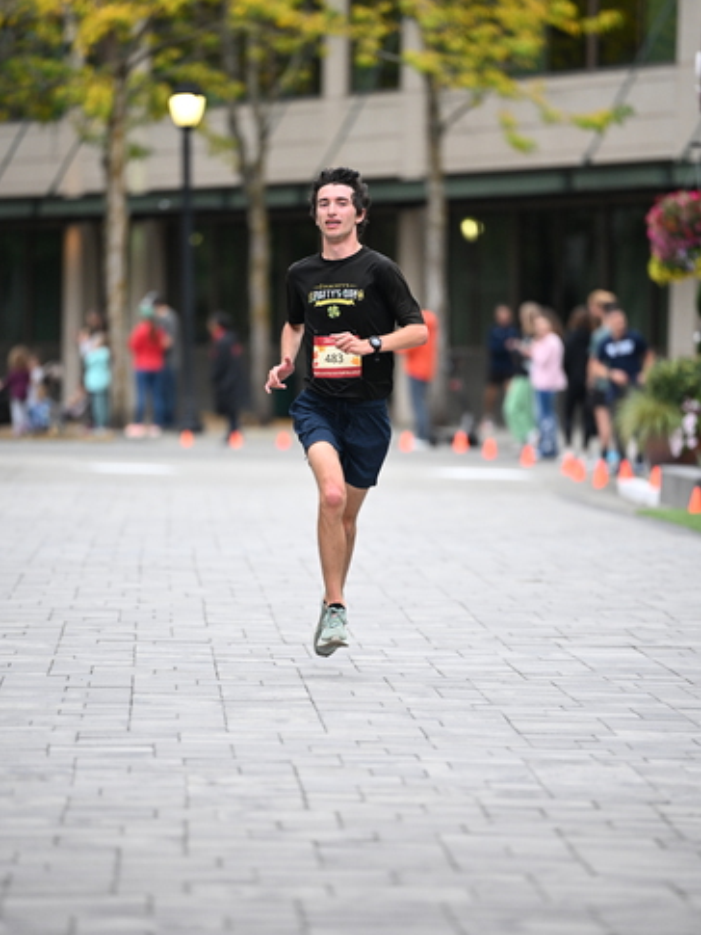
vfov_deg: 9.1
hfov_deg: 6.8
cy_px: 455
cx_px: 350
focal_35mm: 218
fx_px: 5884
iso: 1600
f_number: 2.8
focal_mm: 200
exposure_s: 1/1000
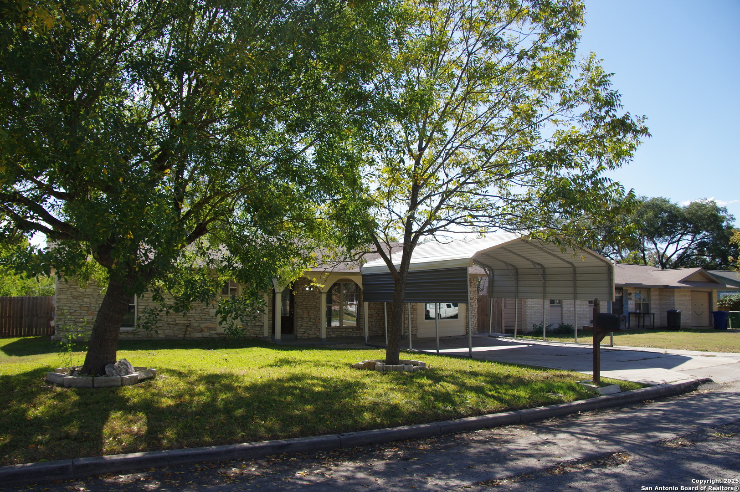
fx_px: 555
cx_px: 370
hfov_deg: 67.4
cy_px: 246
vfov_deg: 47.9
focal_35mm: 27
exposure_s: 1/400
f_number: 7.1
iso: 200
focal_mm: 18
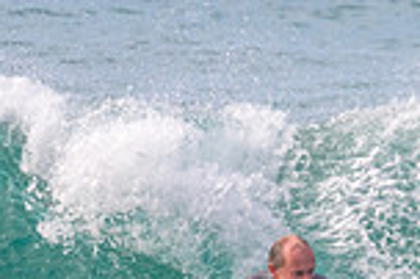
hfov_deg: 0.6
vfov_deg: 0.4
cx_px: 301
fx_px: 37048
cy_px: 292
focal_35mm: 3179
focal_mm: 800
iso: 1400
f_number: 11
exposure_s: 1/2000
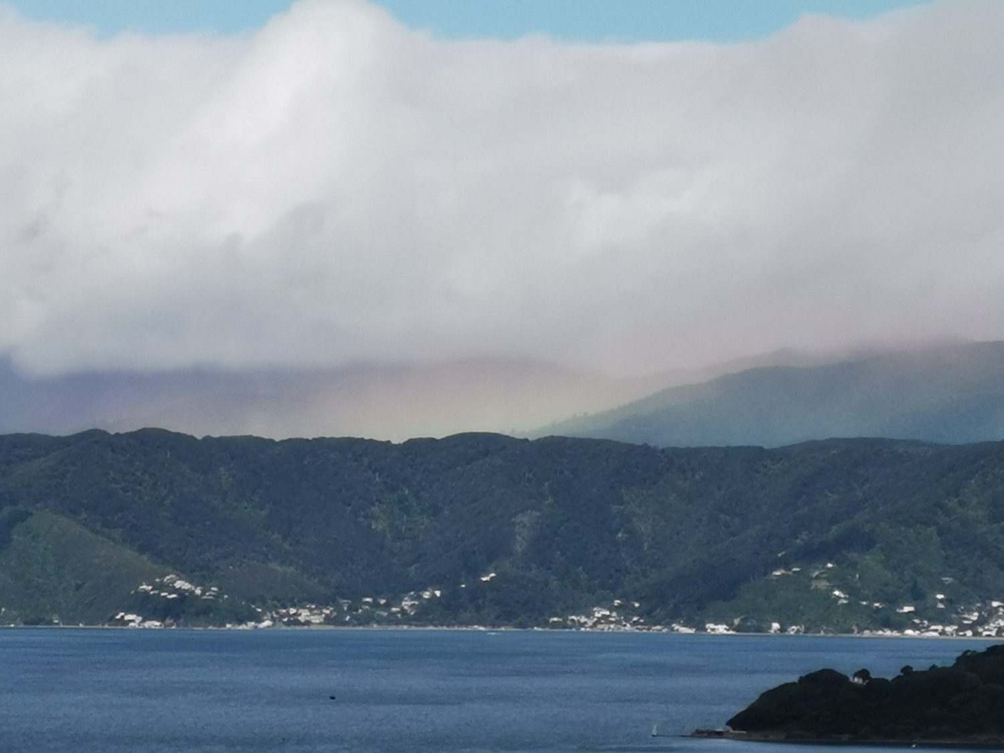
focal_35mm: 237
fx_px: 6874
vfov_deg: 6.3
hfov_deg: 8.4
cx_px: 502
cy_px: 376
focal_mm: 7.48
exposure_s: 1/2695
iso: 50
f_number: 2.4
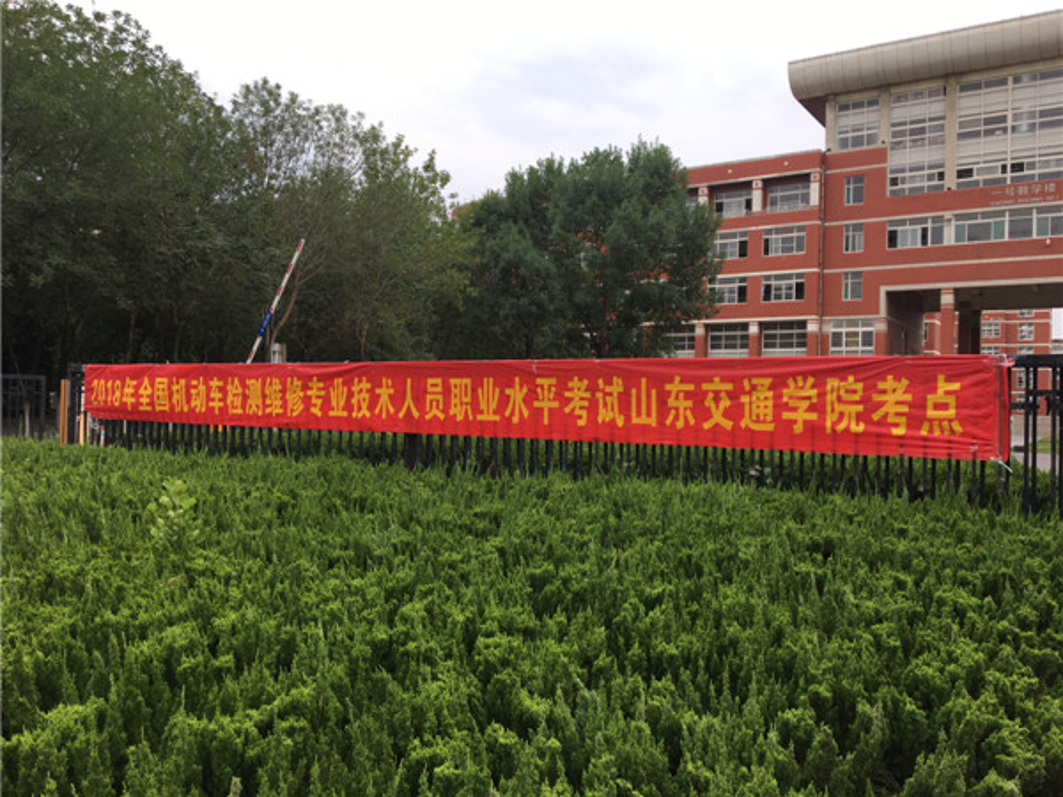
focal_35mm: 29
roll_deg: -1.1
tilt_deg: +1.3
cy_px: 398
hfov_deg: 61.7
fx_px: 891
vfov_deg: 48.2
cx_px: 532
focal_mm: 4.15
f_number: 2.2
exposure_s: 1/278
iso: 25
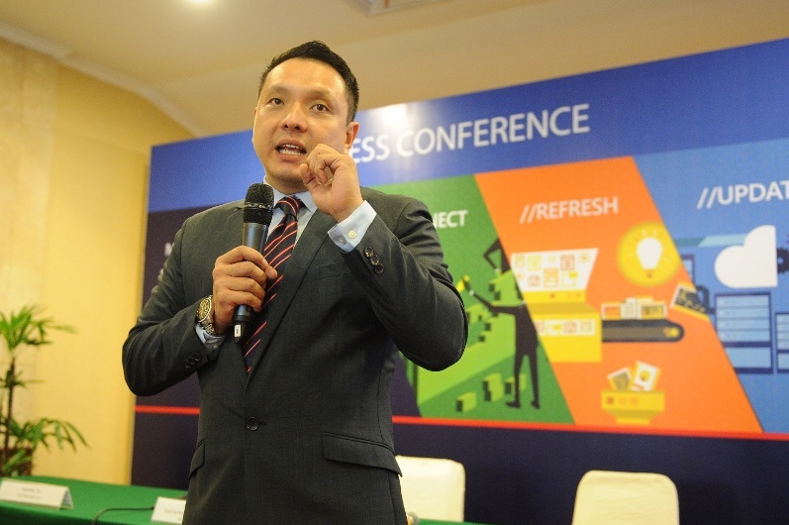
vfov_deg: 31.8
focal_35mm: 42
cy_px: 262
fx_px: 920
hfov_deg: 46.3
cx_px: 348
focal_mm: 29
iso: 2500
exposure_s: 1/50
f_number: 2.8
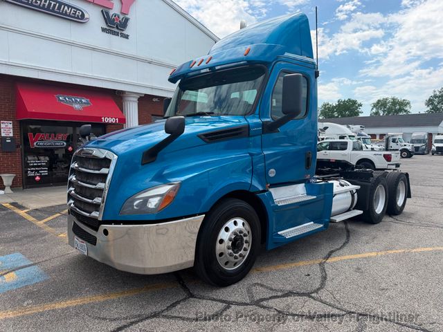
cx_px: 222
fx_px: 307
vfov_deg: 56.8
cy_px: 166
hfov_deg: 71.6
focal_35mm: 24
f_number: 1.78
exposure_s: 1/4975
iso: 100
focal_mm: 6.76
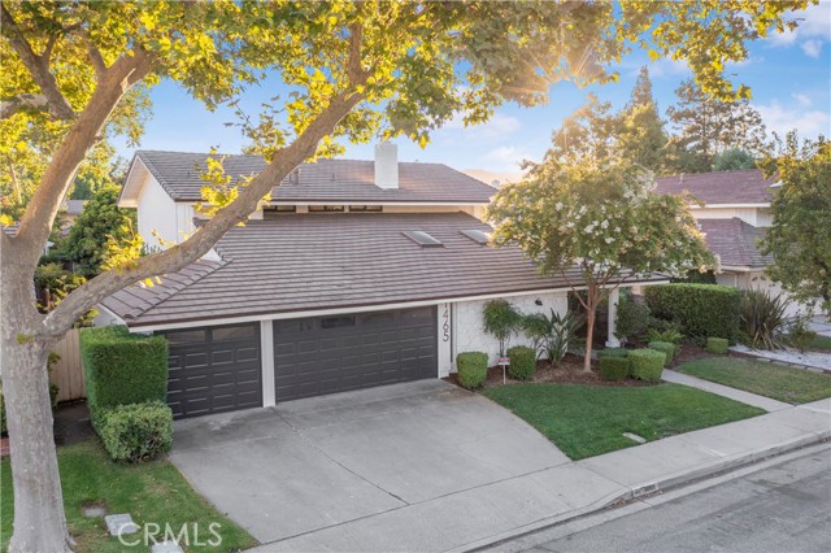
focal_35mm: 28
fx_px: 646
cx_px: 416
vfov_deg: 46.4
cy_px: 276
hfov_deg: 65.5
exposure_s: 1/160
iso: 100
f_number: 4.5
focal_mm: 10.26
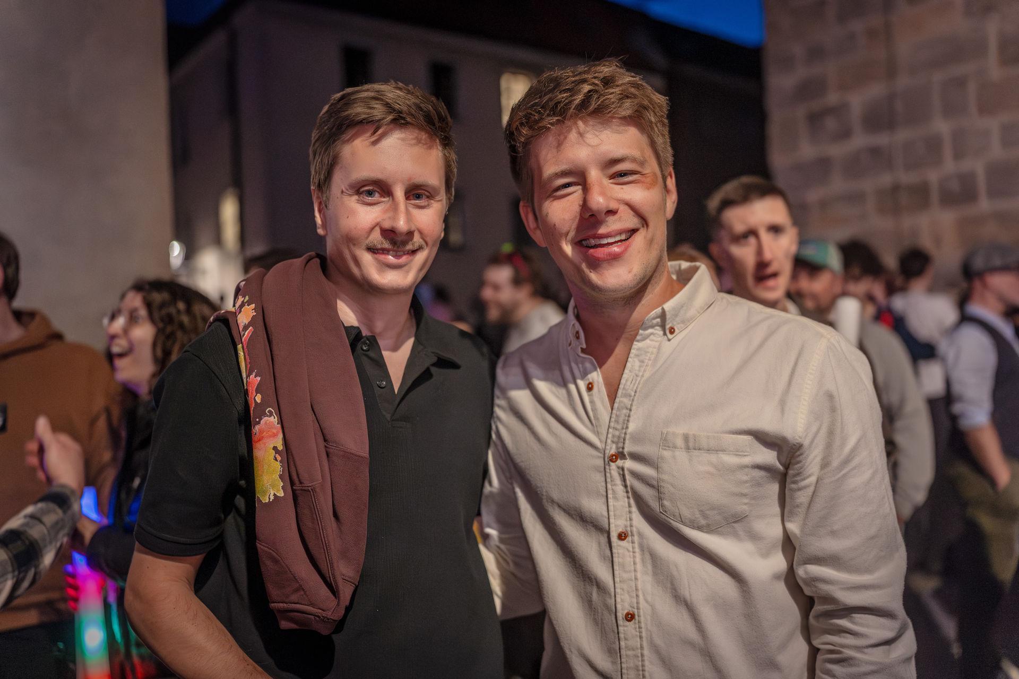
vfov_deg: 37.9
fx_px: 991
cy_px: 340
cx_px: 510
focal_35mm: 35
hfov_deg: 54.4
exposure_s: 1/160
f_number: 2
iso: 8000
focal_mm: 35
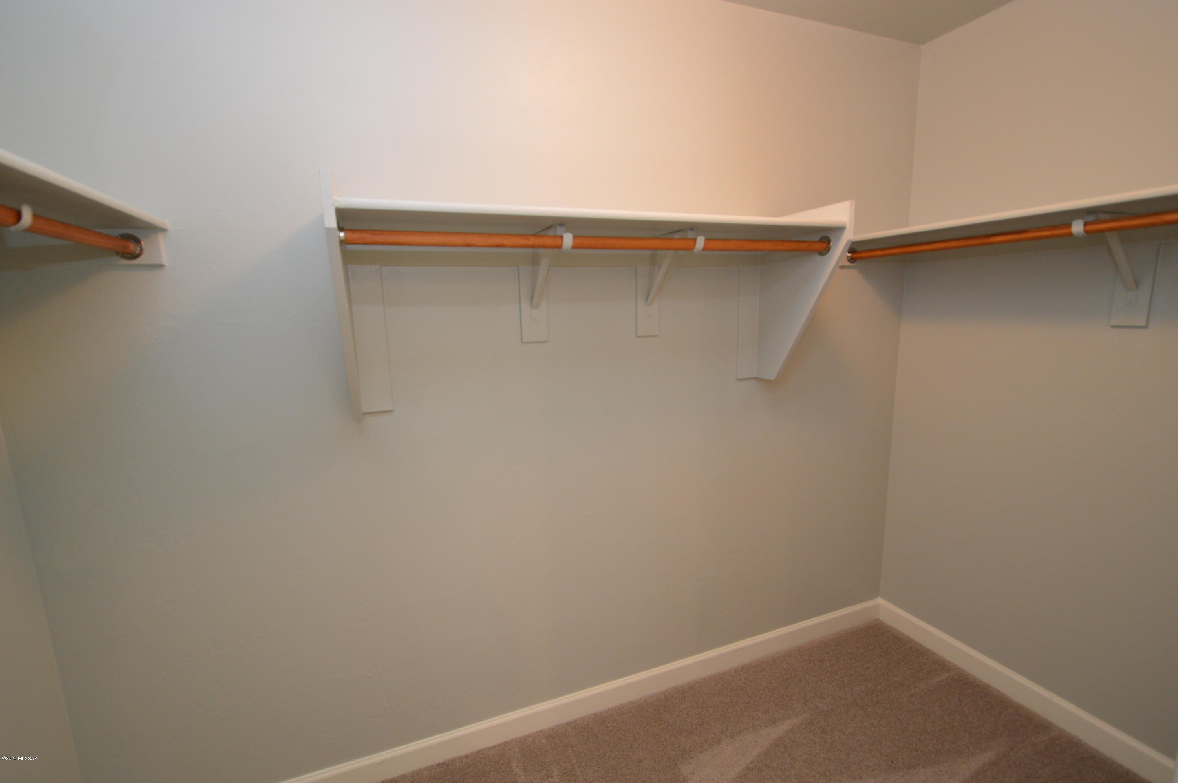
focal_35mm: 15
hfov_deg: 100.4
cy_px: 392
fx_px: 490
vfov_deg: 77.2
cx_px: 589
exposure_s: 1/60
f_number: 3.5
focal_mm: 10
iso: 560
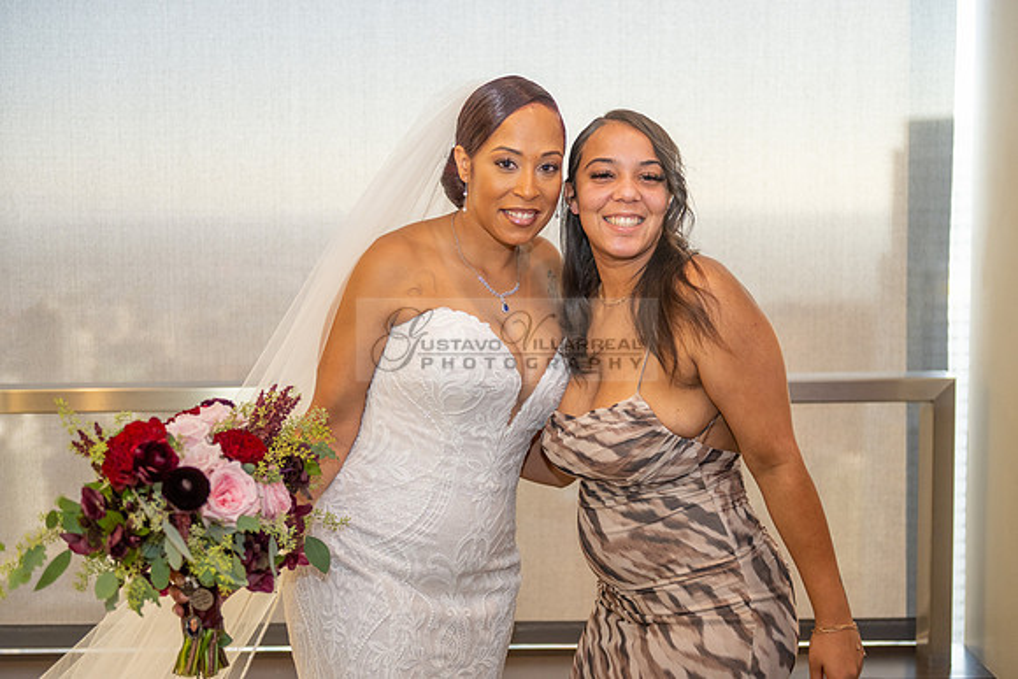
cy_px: 340
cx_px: 509
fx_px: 1556
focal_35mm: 55
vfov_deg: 24.6
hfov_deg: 36.2
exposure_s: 1/125
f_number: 2.8
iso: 800
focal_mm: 55
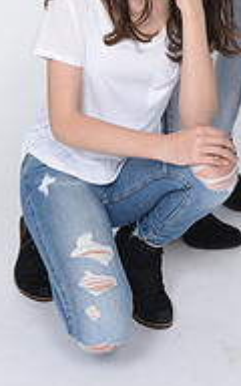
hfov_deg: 8.9
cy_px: -129
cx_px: 152
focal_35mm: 148
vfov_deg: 13.6
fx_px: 1555
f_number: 8
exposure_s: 1/100
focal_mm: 48
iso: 160
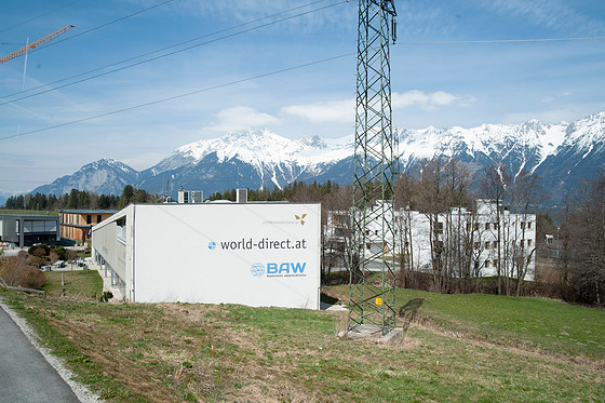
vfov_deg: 44.9
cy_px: 202
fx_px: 487
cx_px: 297
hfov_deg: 63.7
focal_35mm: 29
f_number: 11
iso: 200
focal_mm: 28
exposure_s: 1/500
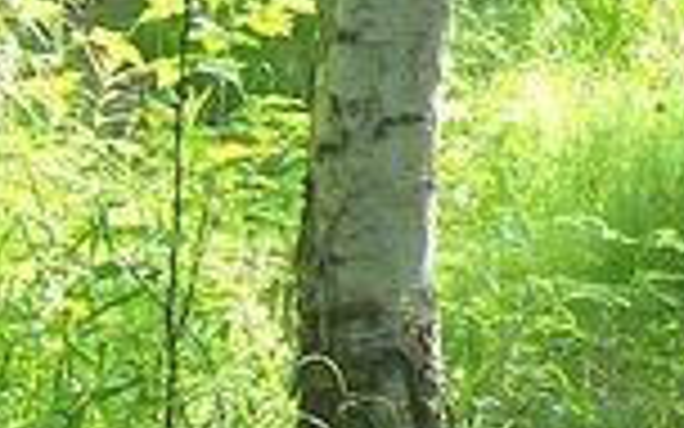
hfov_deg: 9.1
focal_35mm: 228
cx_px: 824
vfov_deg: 5.6
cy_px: -527
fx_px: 4250
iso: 50
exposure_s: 1/60
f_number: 3.2
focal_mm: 6.7
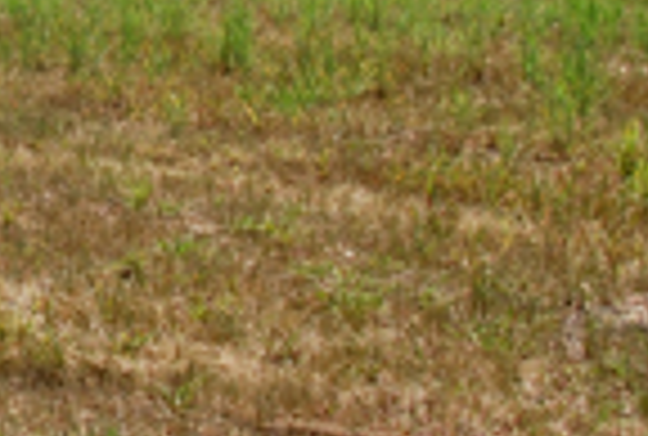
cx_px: -216
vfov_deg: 8.1
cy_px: -306
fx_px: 3001
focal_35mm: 166
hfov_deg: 11.9
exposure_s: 1/250
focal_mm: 25
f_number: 8
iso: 100
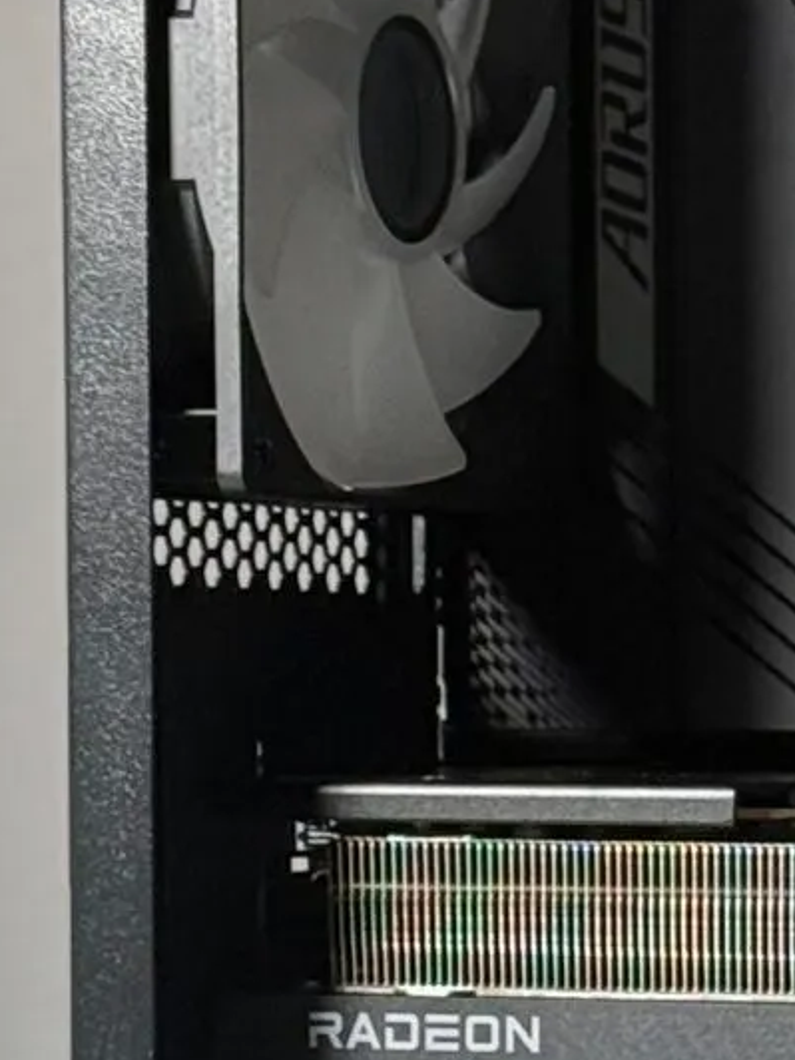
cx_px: 1528
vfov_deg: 8.5
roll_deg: -0.3
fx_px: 7074
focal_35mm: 231
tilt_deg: -0.9
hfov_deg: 6.3
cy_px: 946
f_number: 1.78
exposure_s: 1/60
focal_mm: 6.76
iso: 200
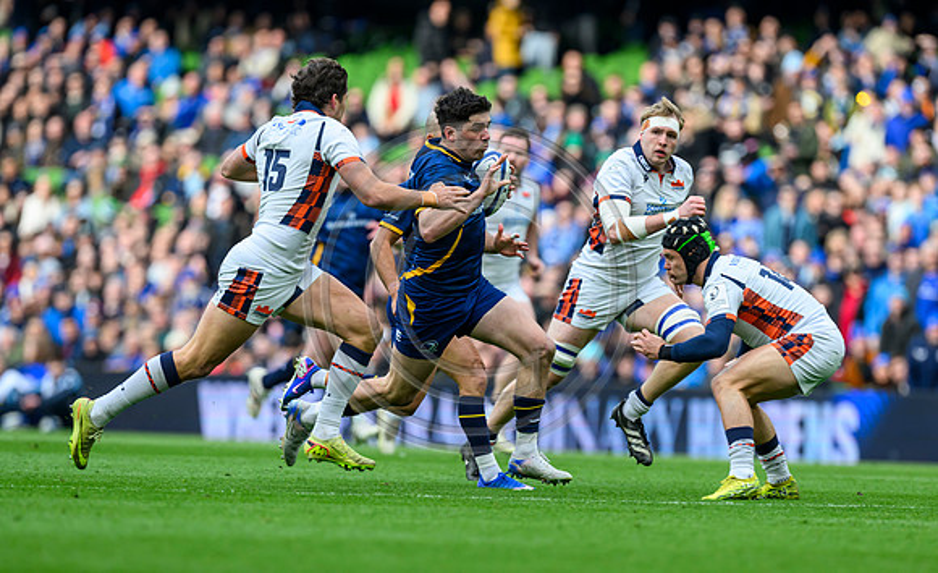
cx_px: 433
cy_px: 337
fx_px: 11760
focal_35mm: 463
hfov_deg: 4.6
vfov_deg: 2.8
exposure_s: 1/1600
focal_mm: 400
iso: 1000
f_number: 4
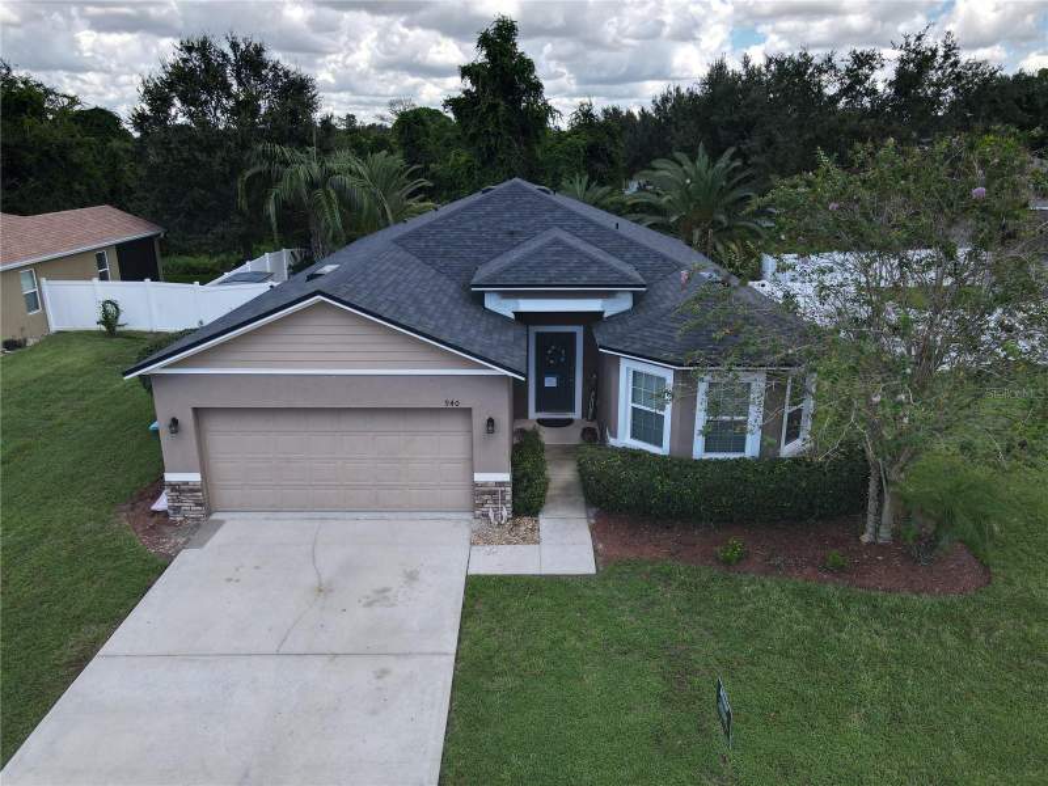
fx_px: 727
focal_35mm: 24
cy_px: 393
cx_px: 524
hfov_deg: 71.6
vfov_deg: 56.8
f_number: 2.8
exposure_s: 1/250
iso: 100
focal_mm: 4.5
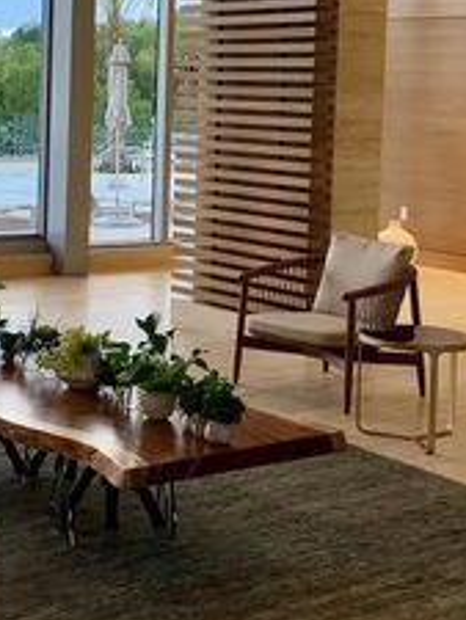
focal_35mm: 74
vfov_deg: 26.0
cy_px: 160
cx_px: 160
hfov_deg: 19.9
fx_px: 1327
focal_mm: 4.25
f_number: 1.8
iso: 40
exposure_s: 1/121
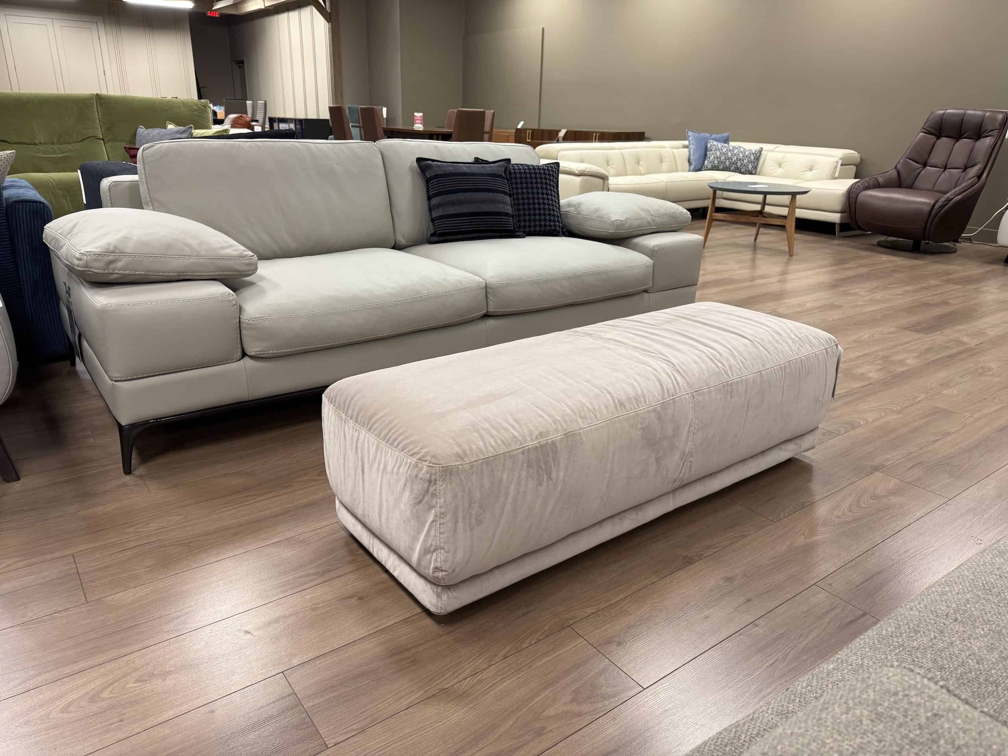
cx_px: 504
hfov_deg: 71.6
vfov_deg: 56.8
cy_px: 378
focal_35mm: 24
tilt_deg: -19.6
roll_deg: -1.2
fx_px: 699
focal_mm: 6.76
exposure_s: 1/60
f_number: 1.78
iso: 125
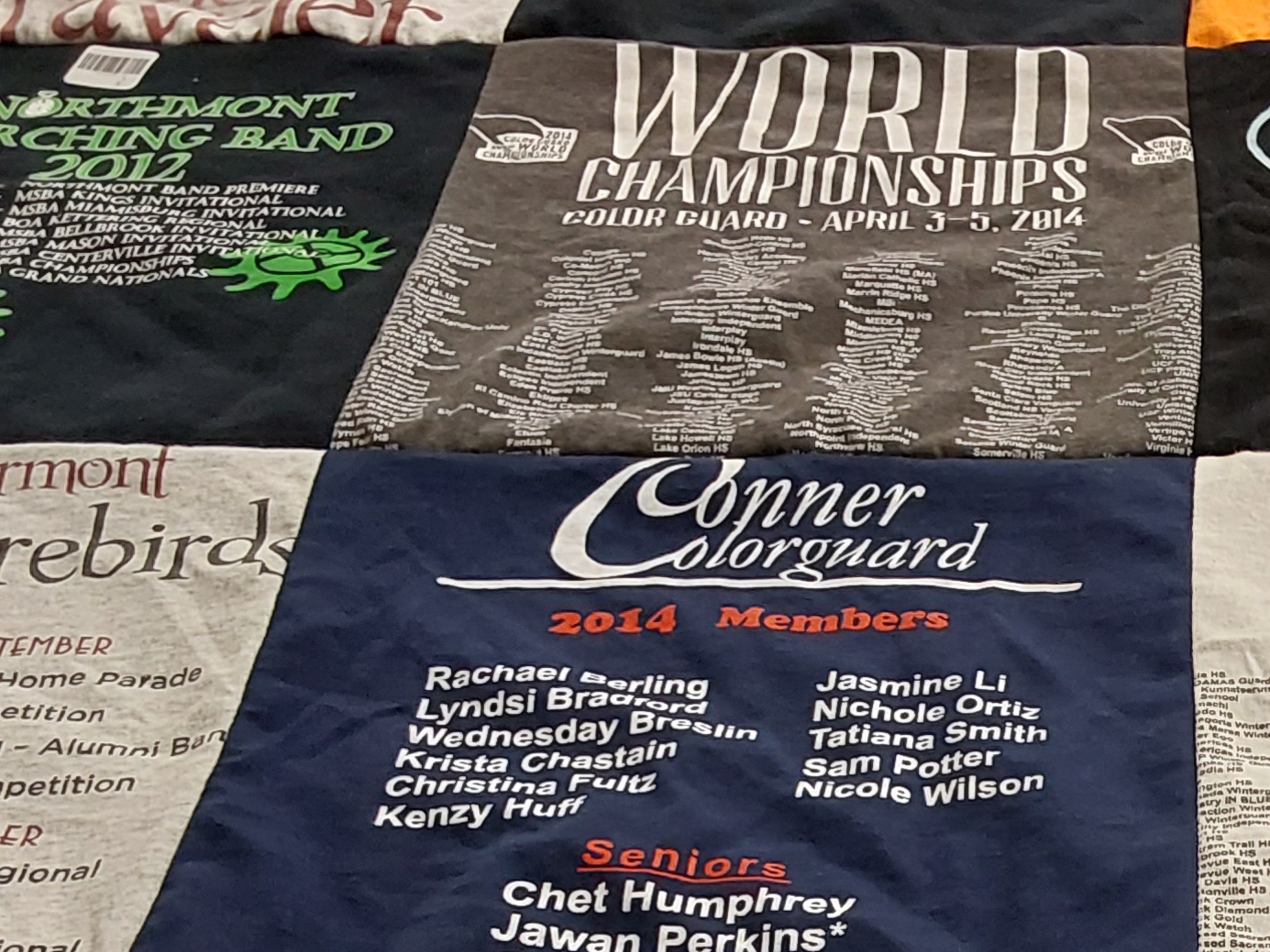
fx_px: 2422
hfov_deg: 28.0
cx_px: 1203
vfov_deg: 21.2
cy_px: 1025
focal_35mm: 66
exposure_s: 1/60
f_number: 1.9
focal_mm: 2.91
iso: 100
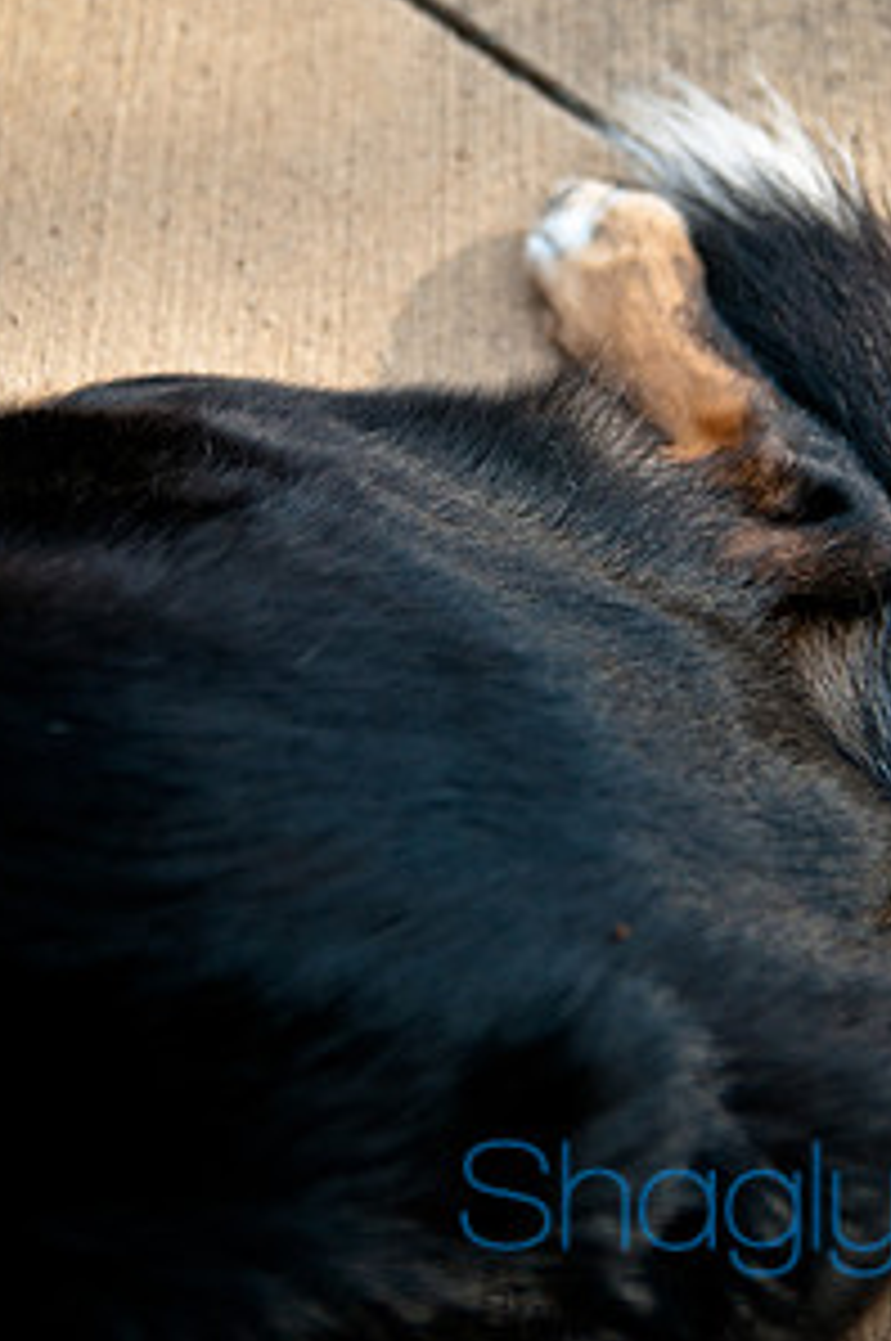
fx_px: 3200
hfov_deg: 15.8
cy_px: 410
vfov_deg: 23.5
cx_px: 497
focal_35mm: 86
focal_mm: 38
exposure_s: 1/1600
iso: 400
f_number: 2.8
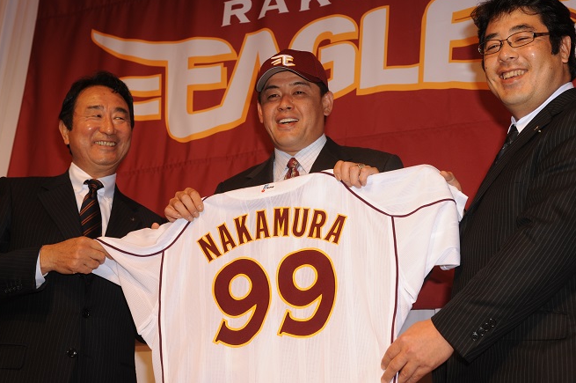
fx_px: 879
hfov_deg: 36.3
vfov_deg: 24.5
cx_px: 289
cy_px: 173
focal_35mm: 55
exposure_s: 1/125
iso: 400
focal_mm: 50
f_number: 6.3
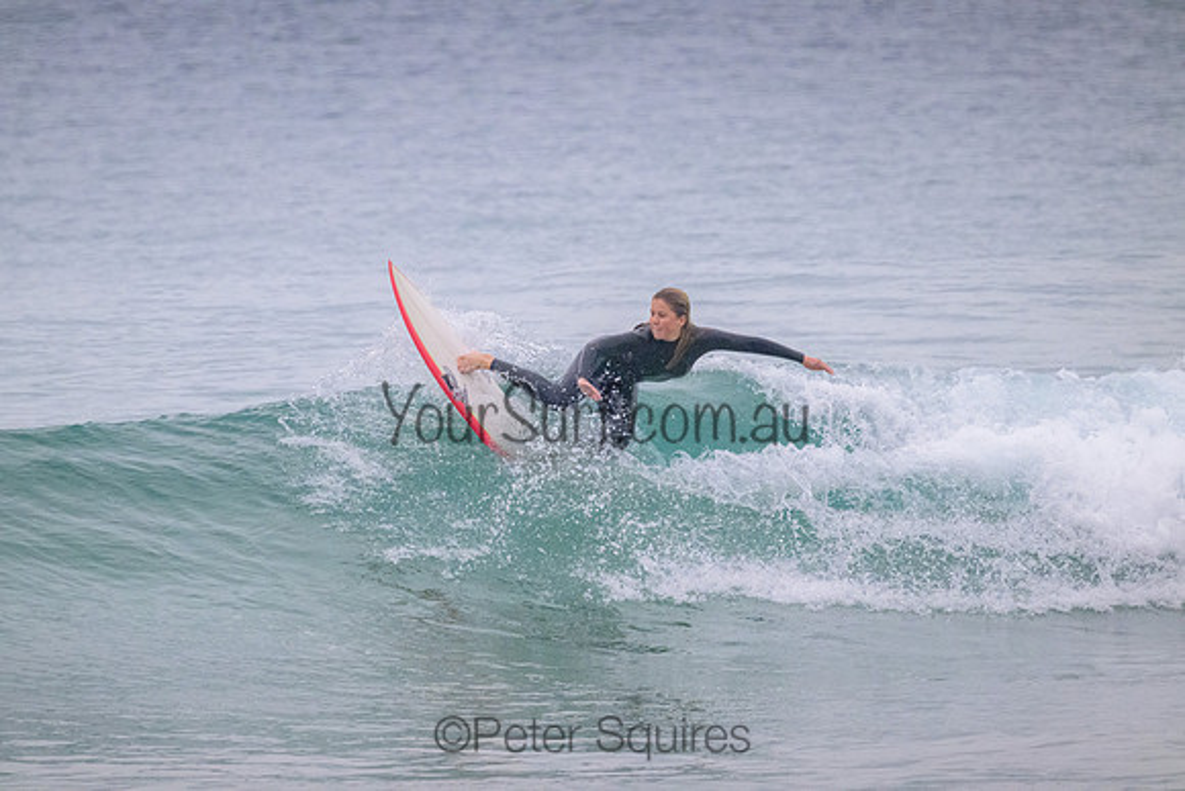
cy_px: 396
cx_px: 592
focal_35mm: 800
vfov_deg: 1.7
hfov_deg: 2.6
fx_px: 26338
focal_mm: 800
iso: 7200
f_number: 11
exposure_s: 1/1250
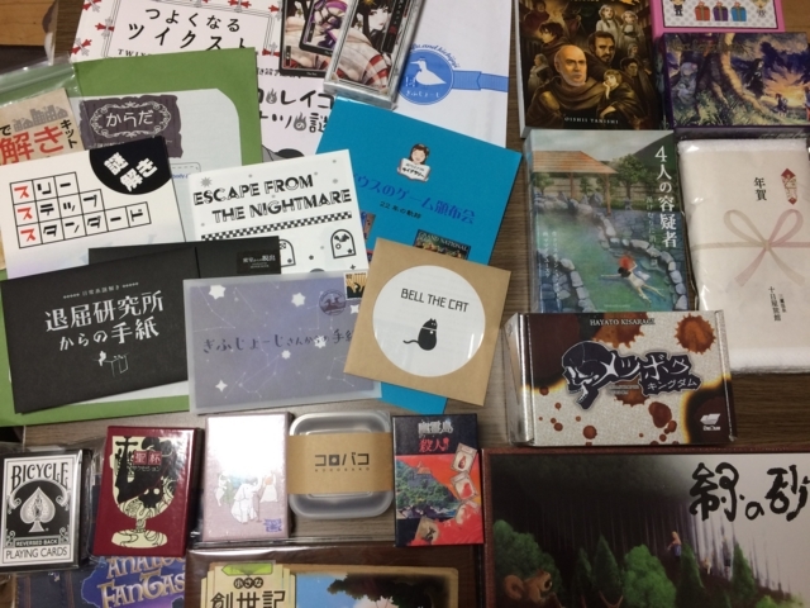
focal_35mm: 29
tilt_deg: -78.3
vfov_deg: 48.2
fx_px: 679
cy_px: 304
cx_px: 405
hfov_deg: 61.7
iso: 64
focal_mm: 4.15
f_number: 2.2
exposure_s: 1/30
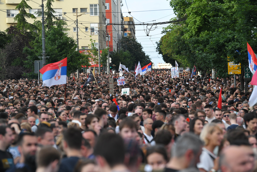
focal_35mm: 135
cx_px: 128
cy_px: 86
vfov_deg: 10.2
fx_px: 964
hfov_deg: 15.2
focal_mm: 135
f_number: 4
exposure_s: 1/2000
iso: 800
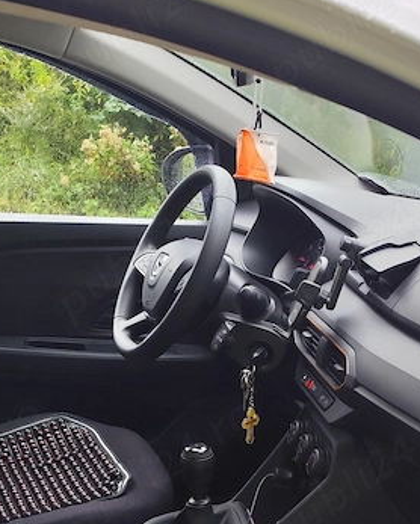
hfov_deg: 24.2
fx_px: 978
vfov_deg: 28.2
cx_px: 261
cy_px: 526
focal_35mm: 63
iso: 250
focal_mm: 6.19
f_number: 1.65
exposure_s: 1/100
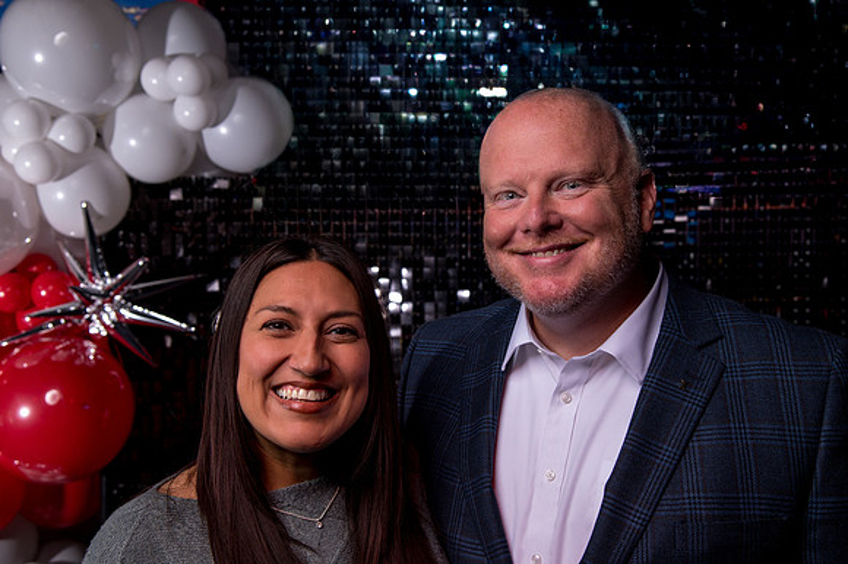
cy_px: 261
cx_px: 432
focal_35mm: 48
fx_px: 1130
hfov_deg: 41.1
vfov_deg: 28.0
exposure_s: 1/200
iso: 1000
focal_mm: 44
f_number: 5.6
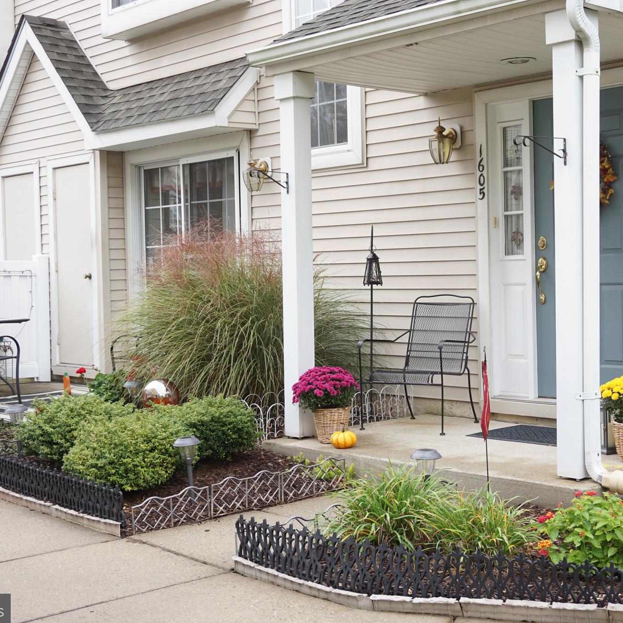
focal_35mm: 53
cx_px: 384
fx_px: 1072
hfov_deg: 32.3
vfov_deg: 32.4
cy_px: 310
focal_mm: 27
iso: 100
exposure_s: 1/60
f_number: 4.5
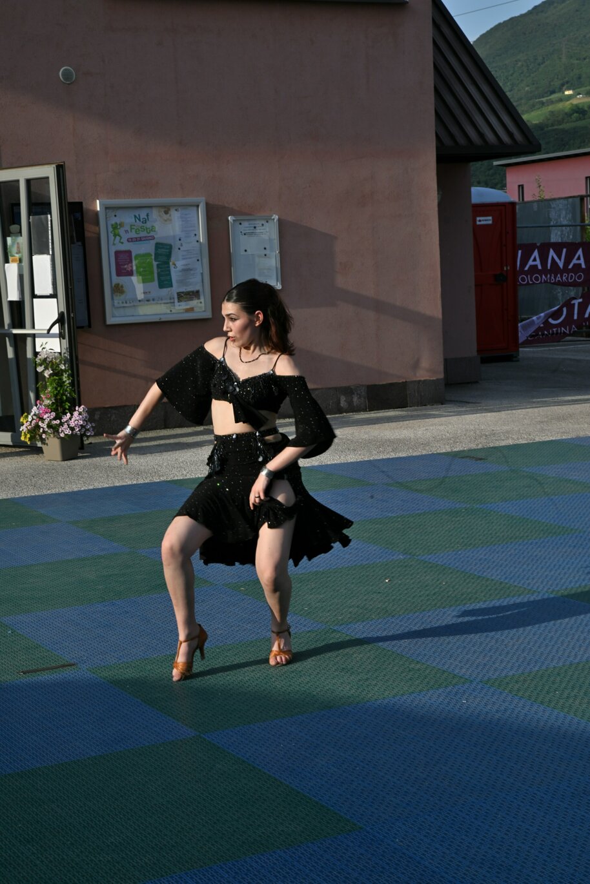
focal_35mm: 70
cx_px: 295
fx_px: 1721
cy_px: 442
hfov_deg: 19.5
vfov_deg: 28.8
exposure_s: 1/125
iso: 200
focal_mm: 70
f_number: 16
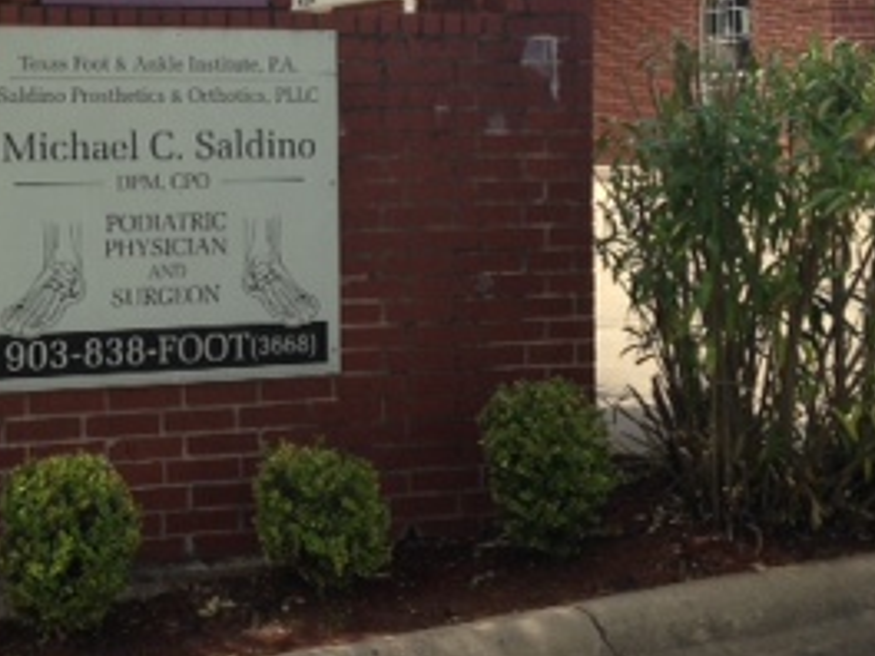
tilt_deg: +1.5
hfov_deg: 23.8
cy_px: 113
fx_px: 2022
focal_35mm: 80
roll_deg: -0.2
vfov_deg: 18.2
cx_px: 106
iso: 50
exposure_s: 1/861
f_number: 2.4
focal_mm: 4.12
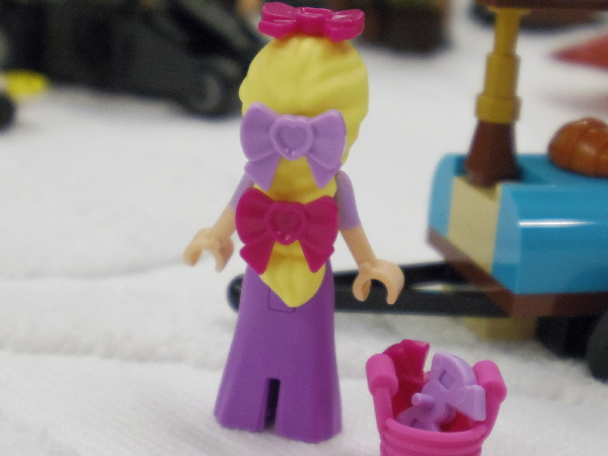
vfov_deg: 18.4
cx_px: 304
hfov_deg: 24.4
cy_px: 228
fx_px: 1405
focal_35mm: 80
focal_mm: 14.4
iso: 1600
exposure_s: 1/320
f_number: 4.5
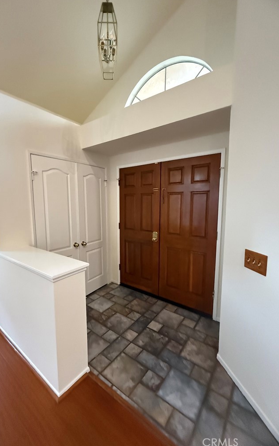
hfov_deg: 74.5
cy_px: 223
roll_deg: +0.3
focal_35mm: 15
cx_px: 124
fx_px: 183
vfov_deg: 101.5
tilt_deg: -5.4
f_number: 2.2
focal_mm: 2.22
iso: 1250
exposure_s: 1/60
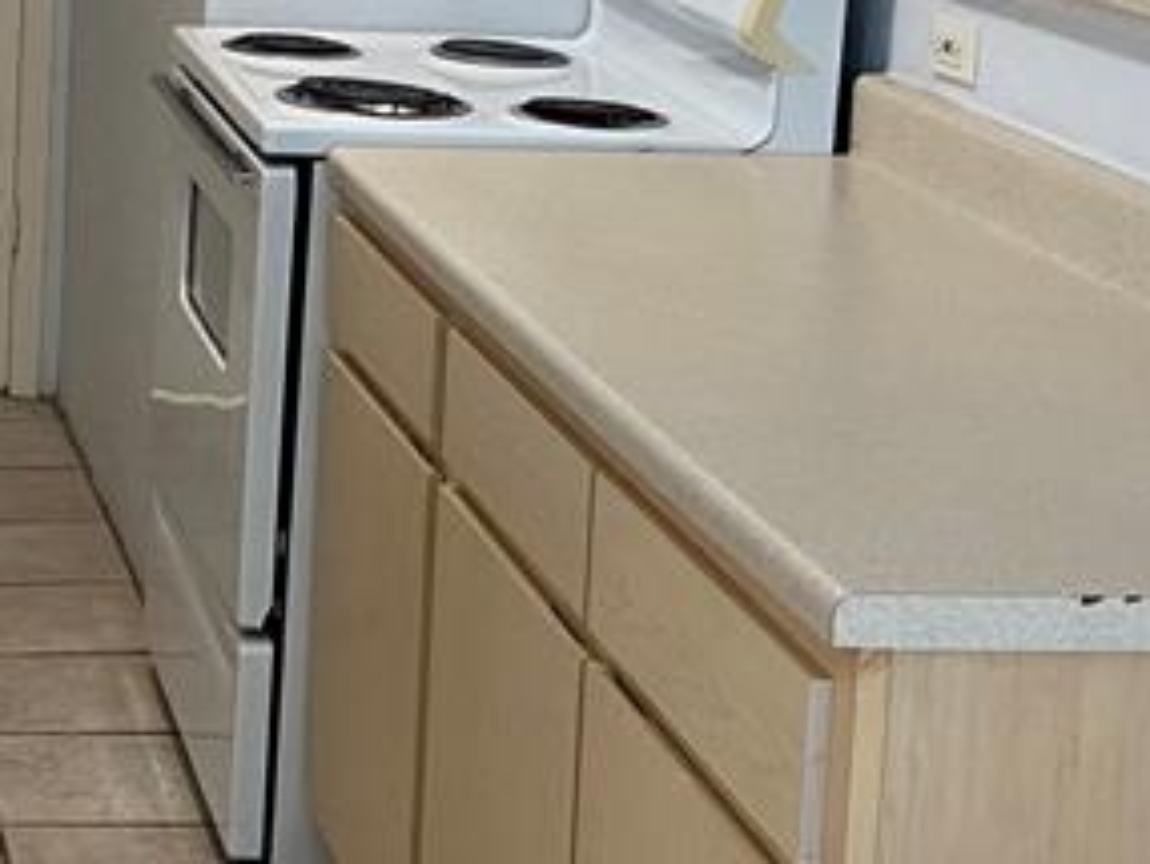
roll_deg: -2.3
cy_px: 28
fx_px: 3092
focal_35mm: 93
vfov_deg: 15.7
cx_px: 28
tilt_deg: -8.6
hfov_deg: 20.5
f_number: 1.8
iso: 100
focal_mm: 4.25
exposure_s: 1/60
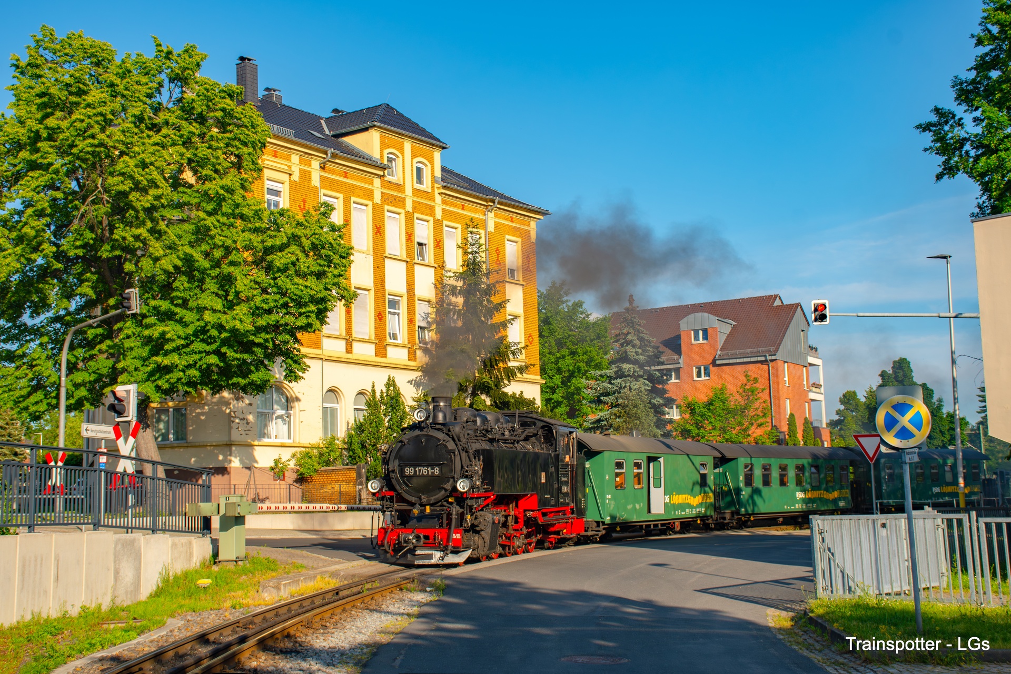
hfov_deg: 41.1
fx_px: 1348
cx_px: 506
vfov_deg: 28.1
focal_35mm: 48
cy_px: 337
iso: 200
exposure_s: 1/750
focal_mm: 32
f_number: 8
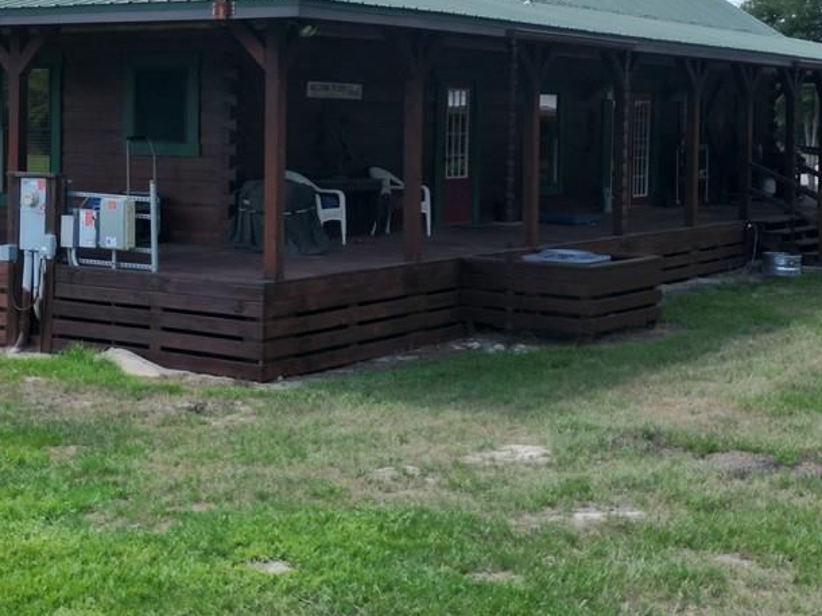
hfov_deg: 30.4
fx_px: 1495
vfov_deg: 23.0
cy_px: 155
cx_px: 256
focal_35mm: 63
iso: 120
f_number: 1.7
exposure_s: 1/2500
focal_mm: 6.72
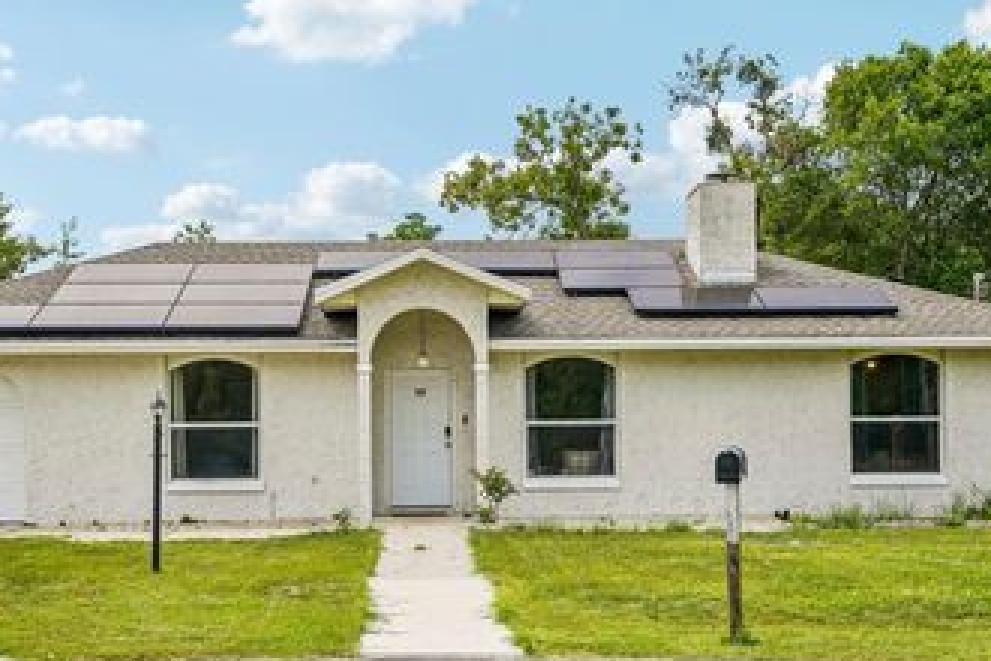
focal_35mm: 53
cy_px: 428
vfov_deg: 25.4
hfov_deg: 37.5
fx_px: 1459
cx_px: 438
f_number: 8
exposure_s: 1/125
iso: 50
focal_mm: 35
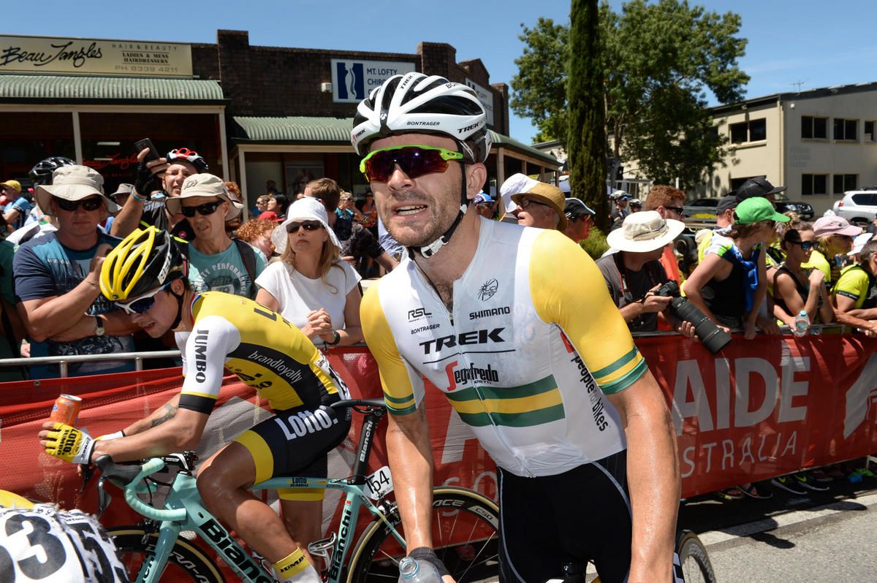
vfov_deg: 44.9
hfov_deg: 63.7
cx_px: 438
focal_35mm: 29
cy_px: 292
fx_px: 706
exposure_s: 1/250
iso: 200
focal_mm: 29
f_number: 11
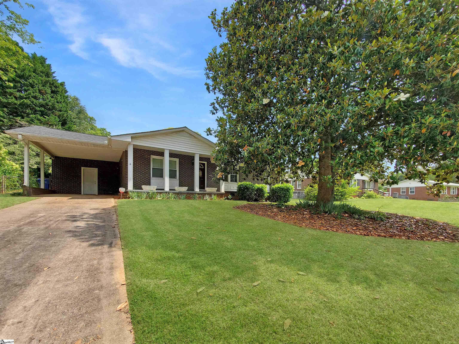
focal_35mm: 13
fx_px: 172
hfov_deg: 106.2
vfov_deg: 89.9
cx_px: 230
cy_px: 172
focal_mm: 1.8
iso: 50
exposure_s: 1/754
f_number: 2.2
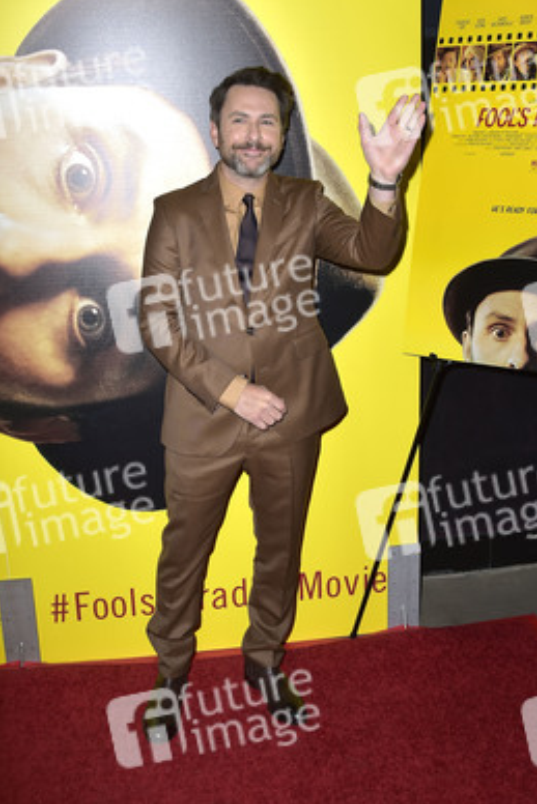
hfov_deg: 40.0
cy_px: 408
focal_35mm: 33
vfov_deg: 57.2
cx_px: 275
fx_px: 738
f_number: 6.3
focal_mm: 32
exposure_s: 1/250
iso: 250
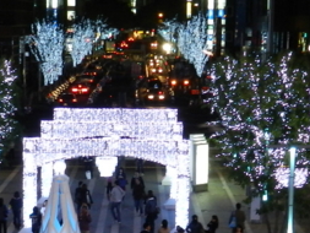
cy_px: 232
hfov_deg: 16.4
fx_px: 1075
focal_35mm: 120
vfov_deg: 12.2
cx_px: 119
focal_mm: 6.7
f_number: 4
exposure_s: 1/15
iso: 400
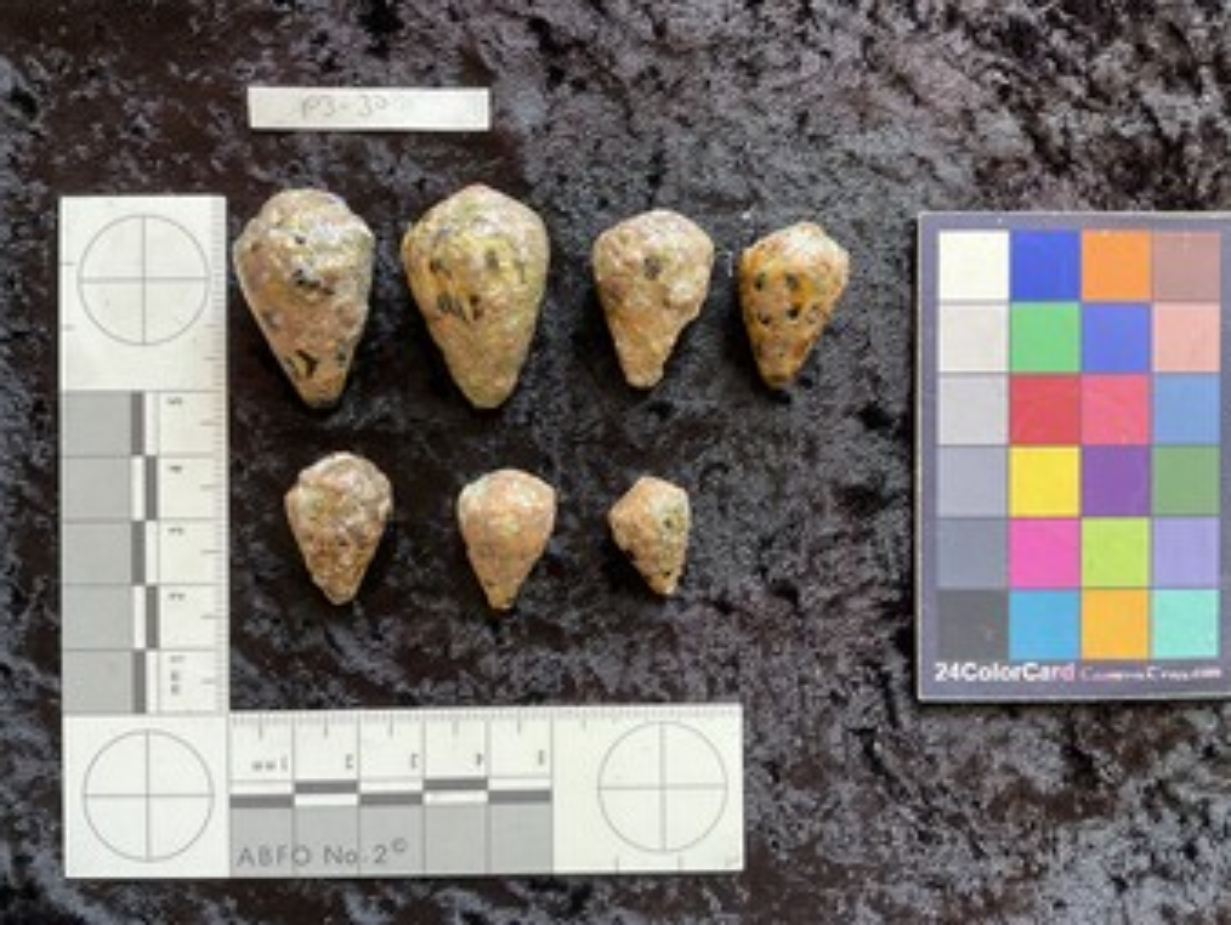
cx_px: 634
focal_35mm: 30
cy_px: 472
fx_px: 1068
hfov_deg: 59.9
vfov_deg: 46.8
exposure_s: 1/60
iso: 80
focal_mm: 3
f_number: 1.8
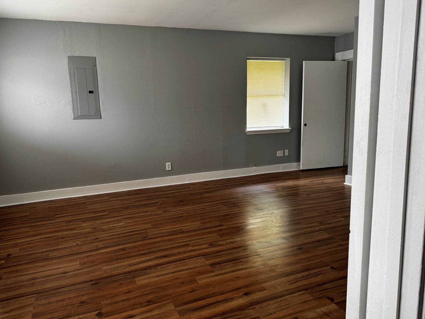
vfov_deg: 53.1
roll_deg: +1.5
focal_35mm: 26
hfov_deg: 67.2
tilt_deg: -9.6
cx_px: 195
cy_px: 157
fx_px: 319
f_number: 1.78
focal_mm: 6.76
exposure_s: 1/60
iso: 200
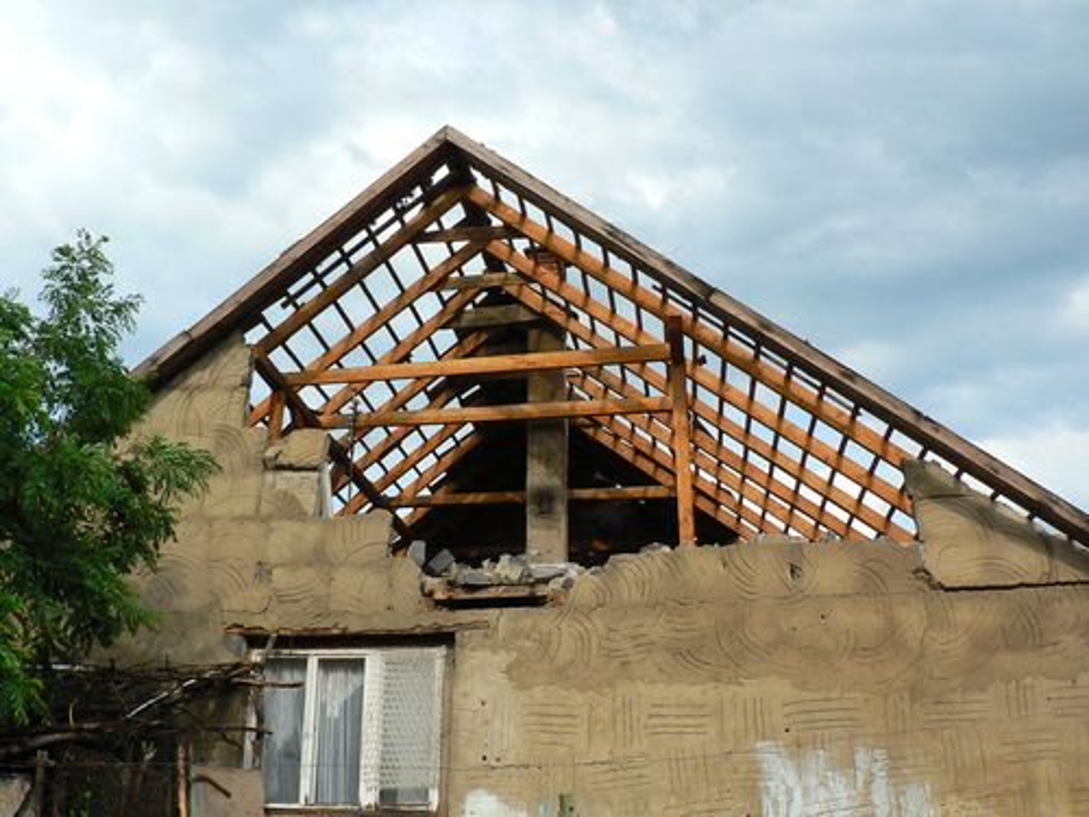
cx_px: 544
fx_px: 1101
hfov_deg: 52.6
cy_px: 408
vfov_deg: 40.7
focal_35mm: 35
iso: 200
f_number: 5.6
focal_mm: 6
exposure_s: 1/640
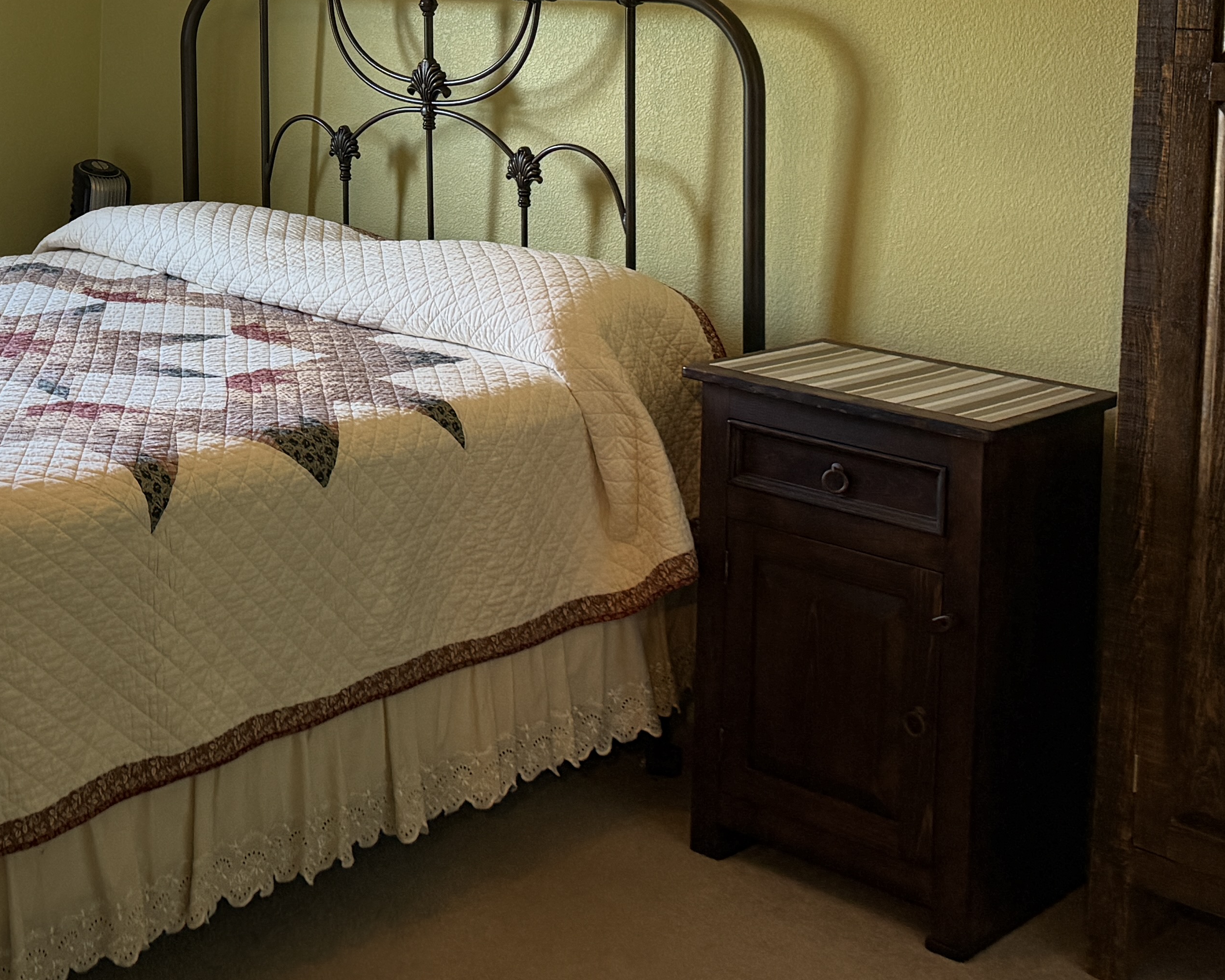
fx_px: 1922
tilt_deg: -2.6
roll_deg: -1.1
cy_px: 49
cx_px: 188
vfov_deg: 27.3
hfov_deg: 33.9
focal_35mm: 53
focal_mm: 6.76
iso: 400
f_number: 1.78
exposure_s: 1/120
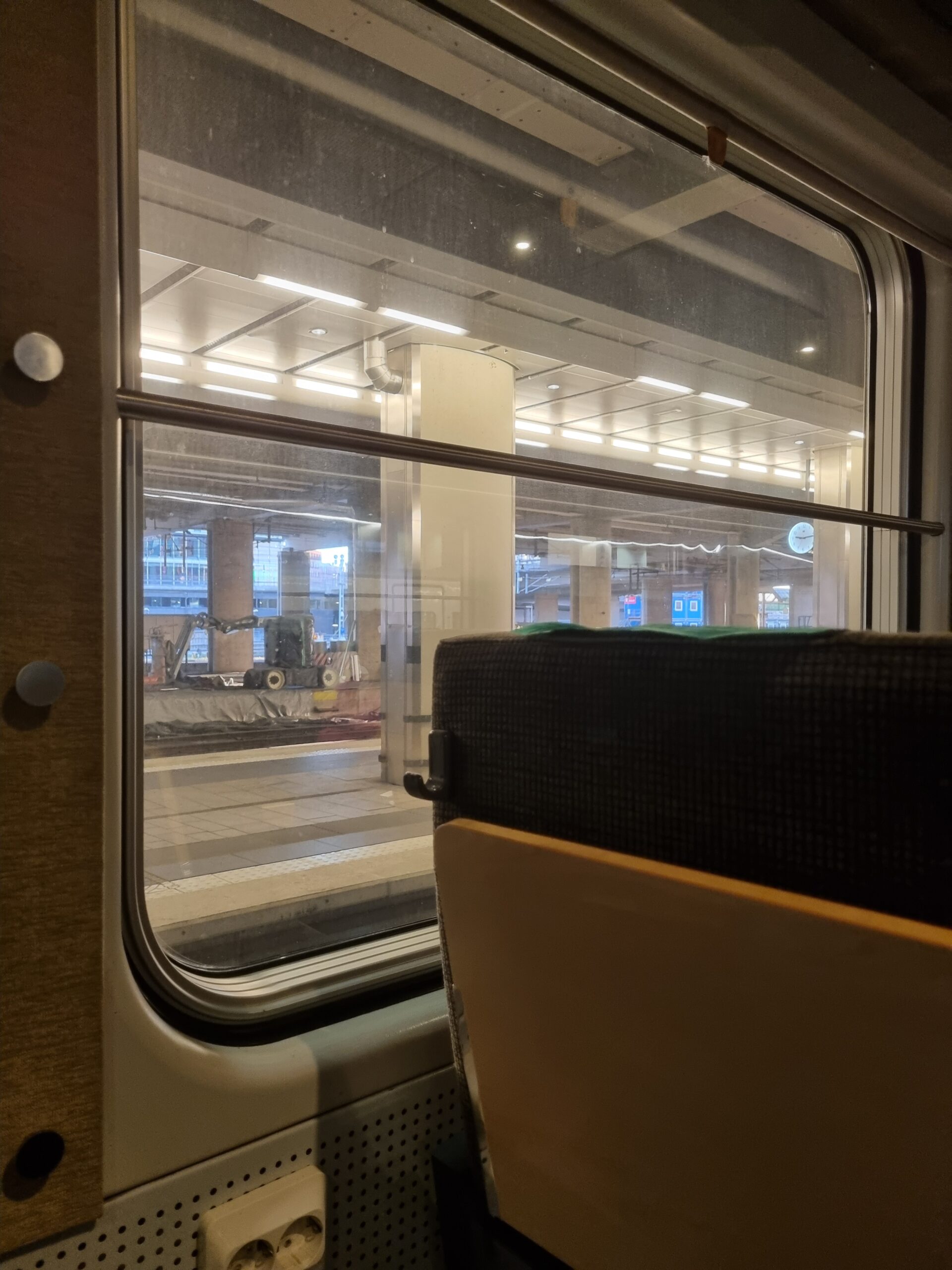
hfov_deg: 53.1
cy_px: 635
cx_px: 476
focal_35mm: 26
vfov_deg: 67.3
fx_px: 953
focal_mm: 5.4
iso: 320
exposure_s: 1/50
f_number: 1.8
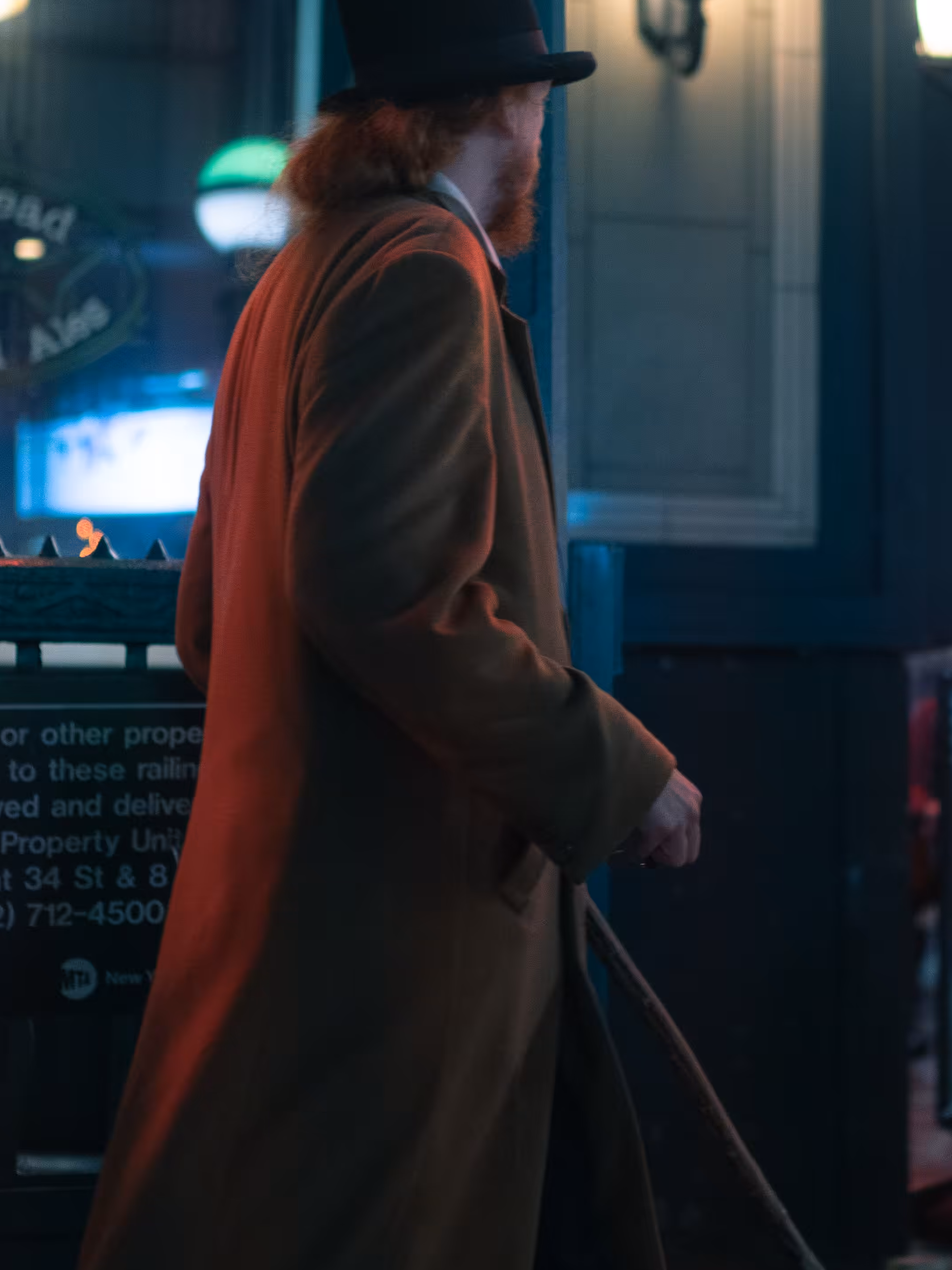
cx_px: 705
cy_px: 422
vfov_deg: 27.2
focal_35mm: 71
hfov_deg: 20.6
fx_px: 2603
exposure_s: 1/250
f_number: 1.4
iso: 1600
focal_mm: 35
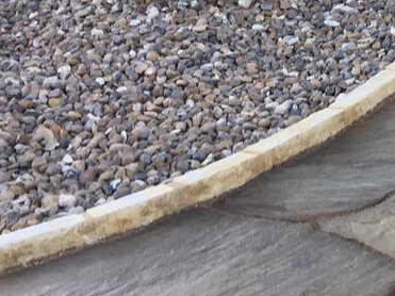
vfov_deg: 10.9
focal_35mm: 125
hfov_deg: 13.9
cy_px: -270
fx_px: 1426
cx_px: 723
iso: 25
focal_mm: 4.15
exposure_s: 1/60
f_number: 2.2
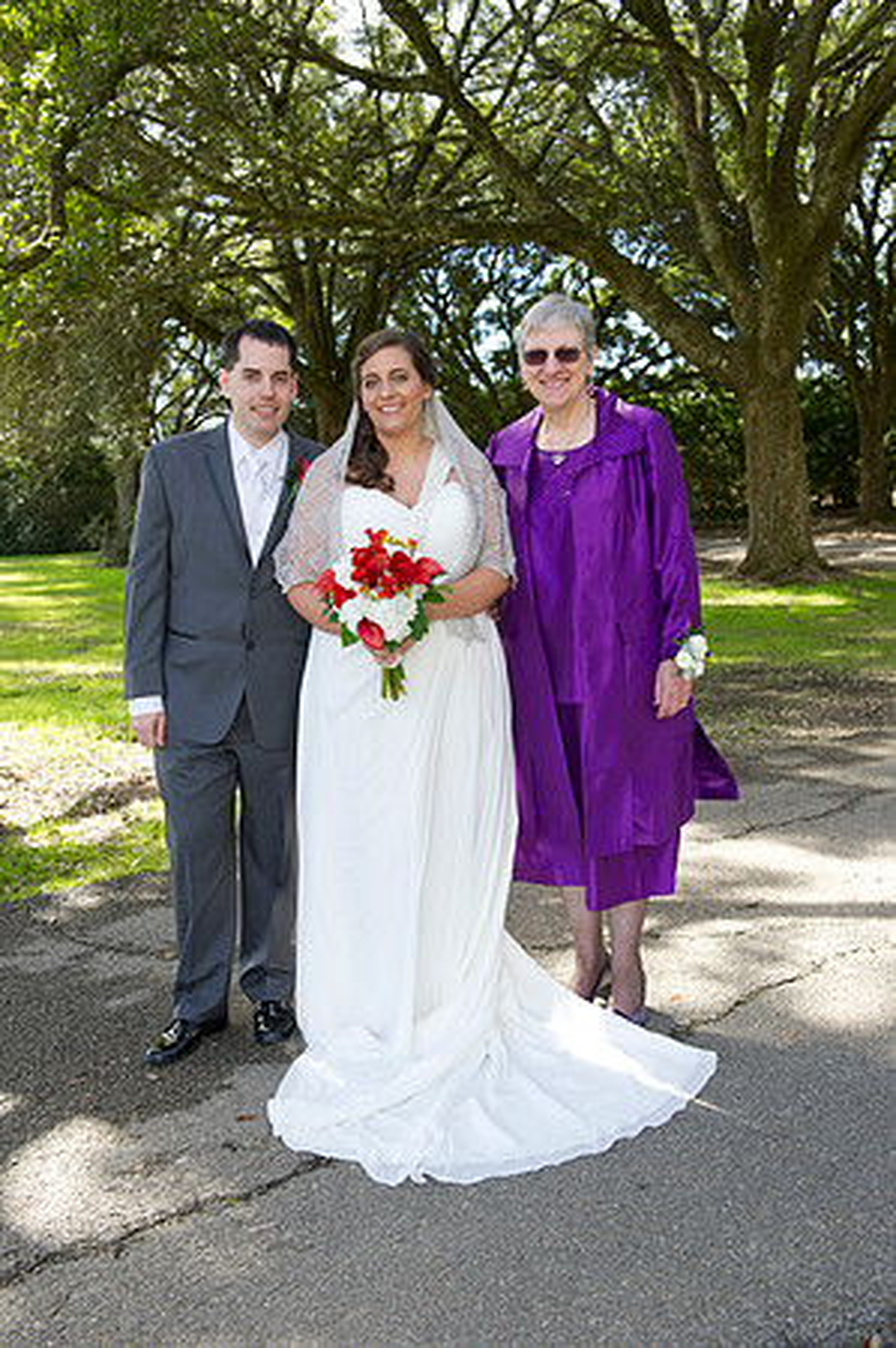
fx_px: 1422
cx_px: 448
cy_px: 674
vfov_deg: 50.7
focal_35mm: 38
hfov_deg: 35.0
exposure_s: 1/200
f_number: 5.6
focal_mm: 38
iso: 320
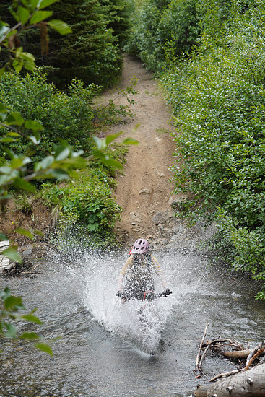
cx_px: 128
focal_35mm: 77
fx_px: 850
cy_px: 207
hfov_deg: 17.7
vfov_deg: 26.3
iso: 2500
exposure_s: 1/1000
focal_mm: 73
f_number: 5.6
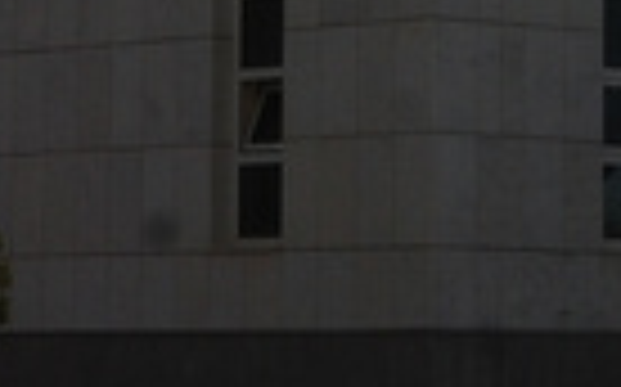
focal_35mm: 250
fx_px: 4228
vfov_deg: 5.2
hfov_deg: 8.4
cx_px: 378
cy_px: -243
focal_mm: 22
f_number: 16
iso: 250
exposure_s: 1/1000
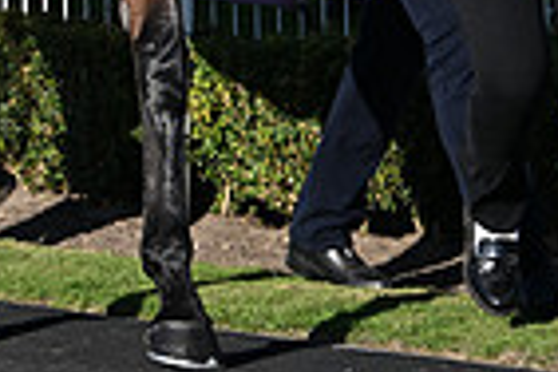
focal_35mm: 495
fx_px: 7672
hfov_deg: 4.2
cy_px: -338
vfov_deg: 2.8
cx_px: 16
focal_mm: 120
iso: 400
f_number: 5.6
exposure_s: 1/2000
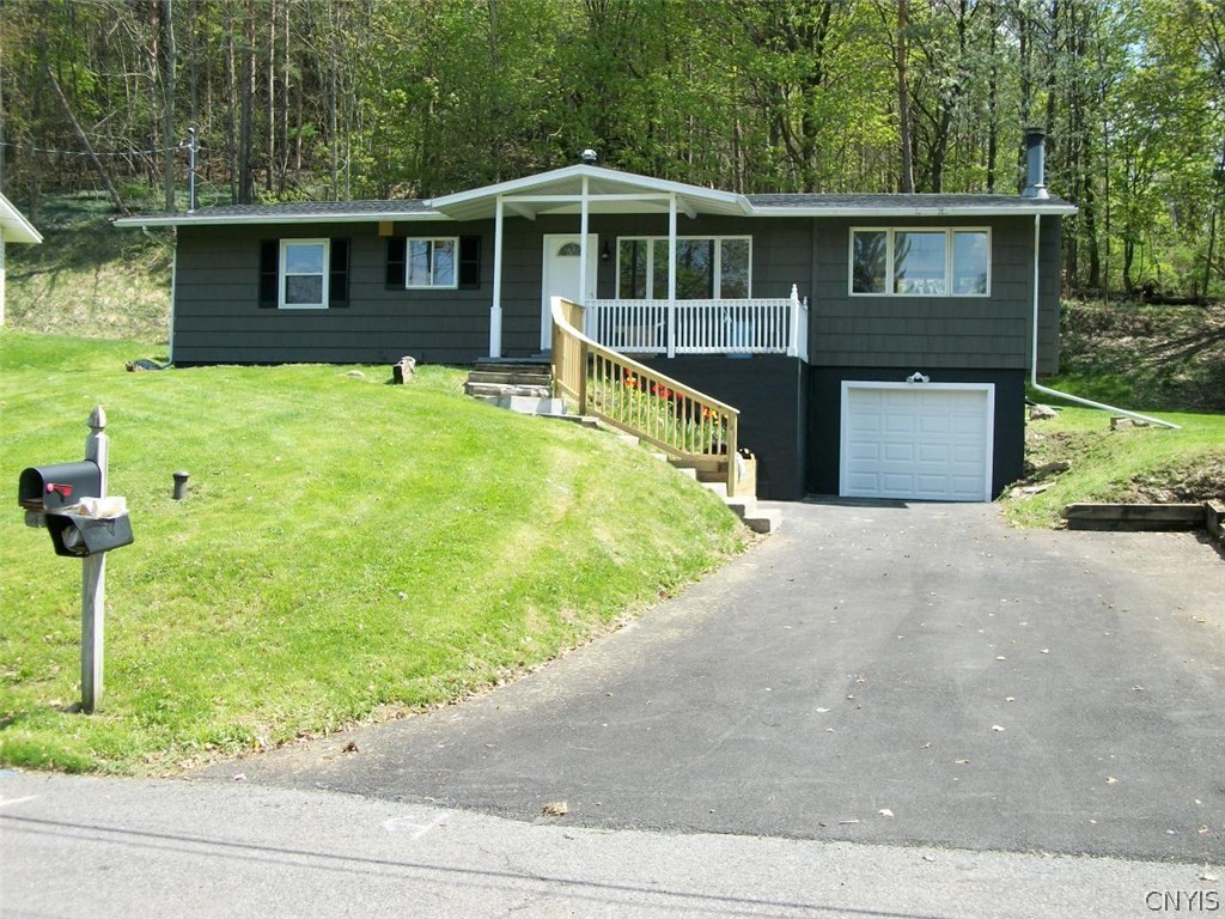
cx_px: 612
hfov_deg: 46.8
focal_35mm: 40
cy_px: 460
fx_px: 1416
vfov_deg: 36.0
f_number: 3.2
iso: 80
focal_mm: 7.1
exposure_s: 1/400
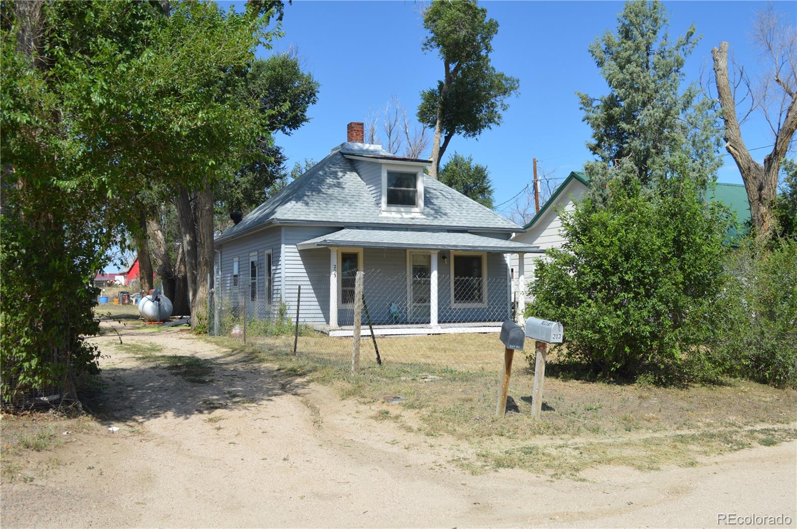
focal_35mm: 36
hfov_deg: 53.2
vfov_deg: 36.8
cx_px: 398
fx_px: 796
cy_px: 264
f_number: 8
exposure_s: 1/250
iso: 100
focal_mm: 24
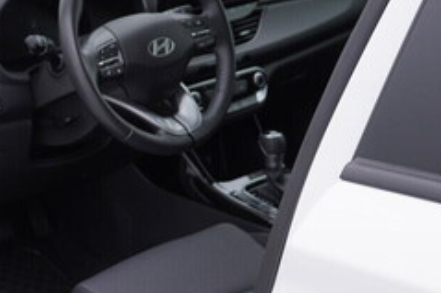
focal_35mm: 83
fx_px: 1016
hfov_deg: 24.0
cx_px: 70
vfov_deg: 16.4
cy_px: 217
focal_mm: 24
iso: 125
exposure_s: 1/60
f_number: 4
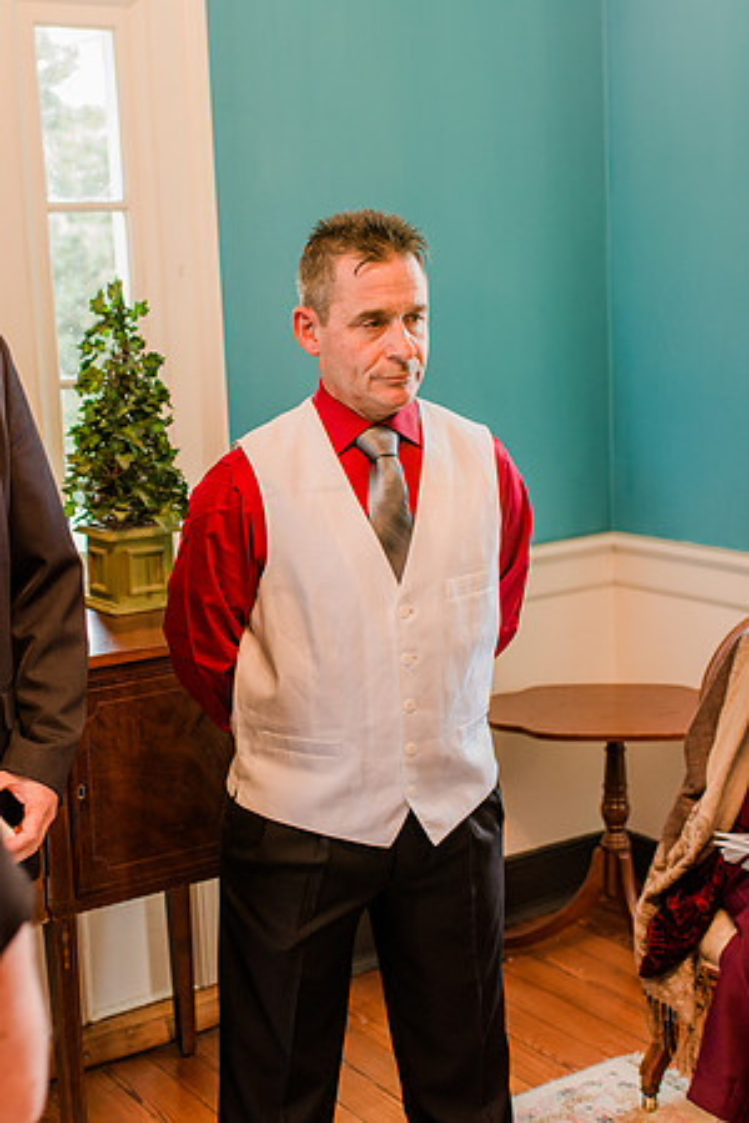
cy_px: 562
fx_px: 1638
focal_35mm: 52
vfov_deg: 37.9
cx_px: 374
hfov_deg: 25.8
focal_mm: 35
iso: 800
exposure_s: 1/100
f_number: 2.5
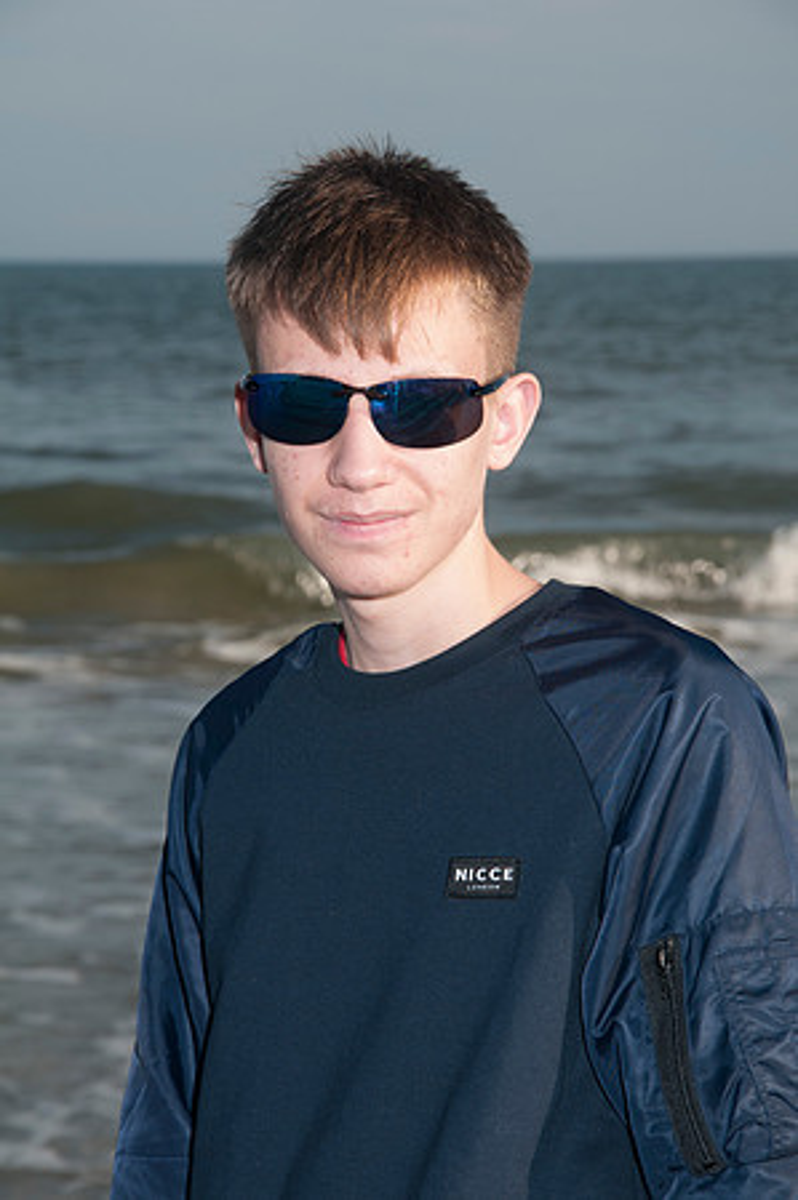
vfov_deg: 14.9
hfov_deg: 9.9
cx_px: 399
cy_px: 600
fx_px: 4599
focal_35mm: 138
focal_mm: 92
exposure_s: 1/250
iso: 100
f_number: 11
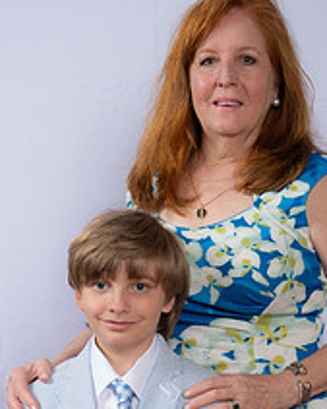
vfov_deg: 14.7
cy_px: 314
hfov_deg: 11.9
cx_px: 208
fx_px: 1572
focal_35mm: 130
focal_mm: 65
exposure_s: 1/160
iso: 250
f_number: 8
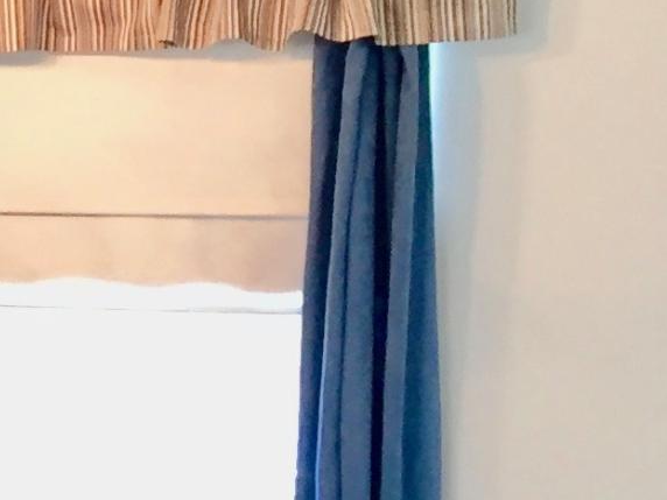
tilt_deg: -5.6
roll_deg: -1.1
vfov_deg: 9.7
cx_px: -883
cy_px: 414
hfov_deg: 11.1
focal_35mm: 152
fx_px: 2929
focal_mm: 4.15
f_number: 2.2
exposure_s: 1/30
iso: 100
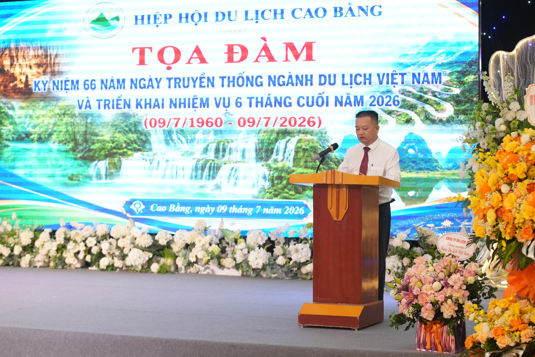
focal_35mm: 89
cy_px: 169
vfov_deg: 15.4
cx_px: 267
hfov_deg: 22.9
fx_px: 1323
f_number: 3.5
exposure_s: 1/320
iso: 1600
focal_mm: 78
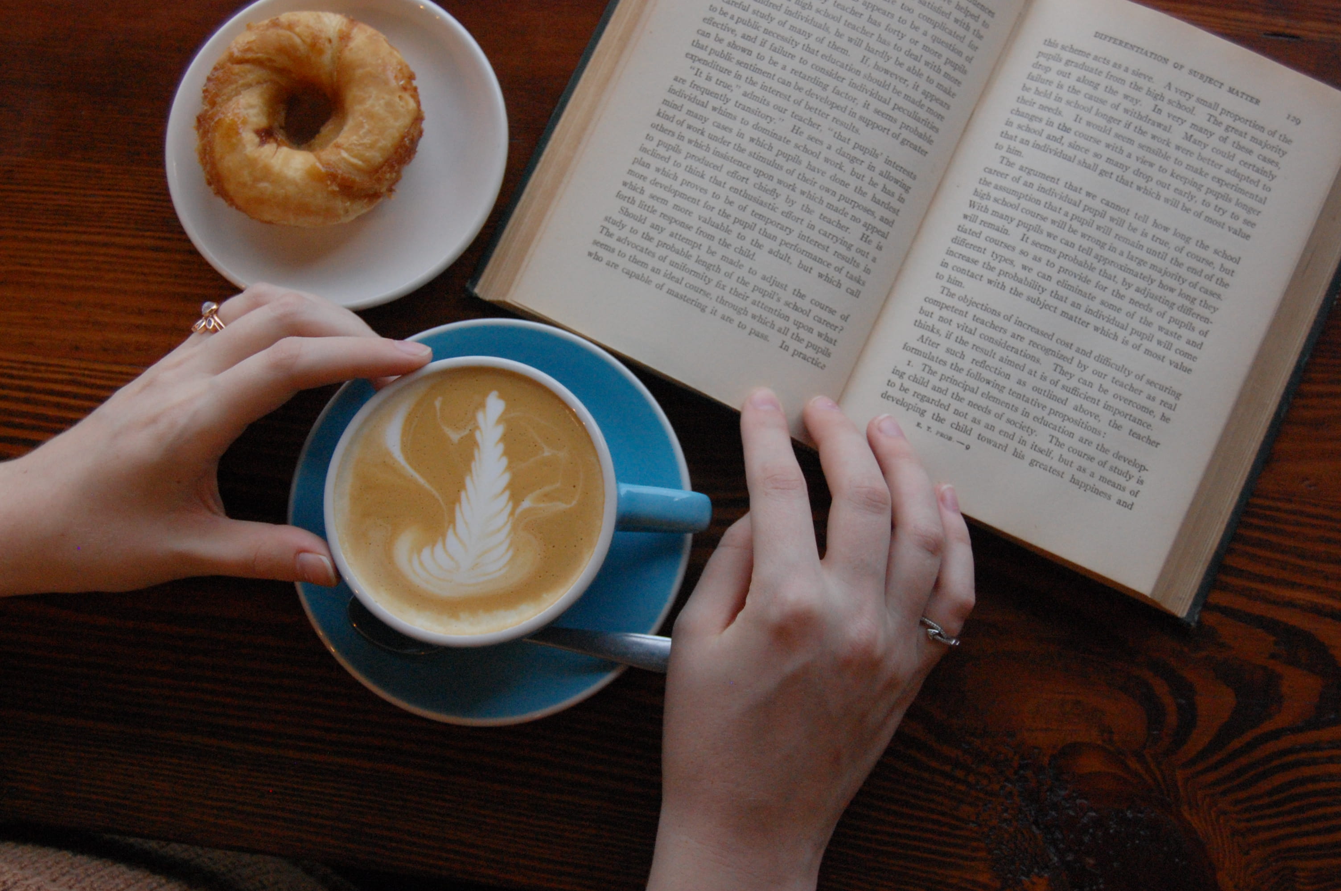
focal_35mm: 52
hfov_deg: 37.9
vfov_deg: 25.7
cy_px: 446
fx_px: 1954
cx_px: 670
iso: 1600
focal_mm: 35
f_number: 5.6
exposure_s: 1/100
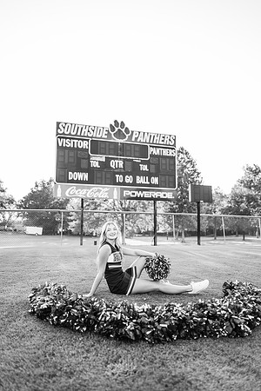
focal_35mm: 24
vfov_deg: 73.7
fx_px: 261
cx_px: 130
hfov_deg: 53.1
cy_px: 196
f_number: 2
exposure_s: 1/500
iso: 125
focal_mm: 24
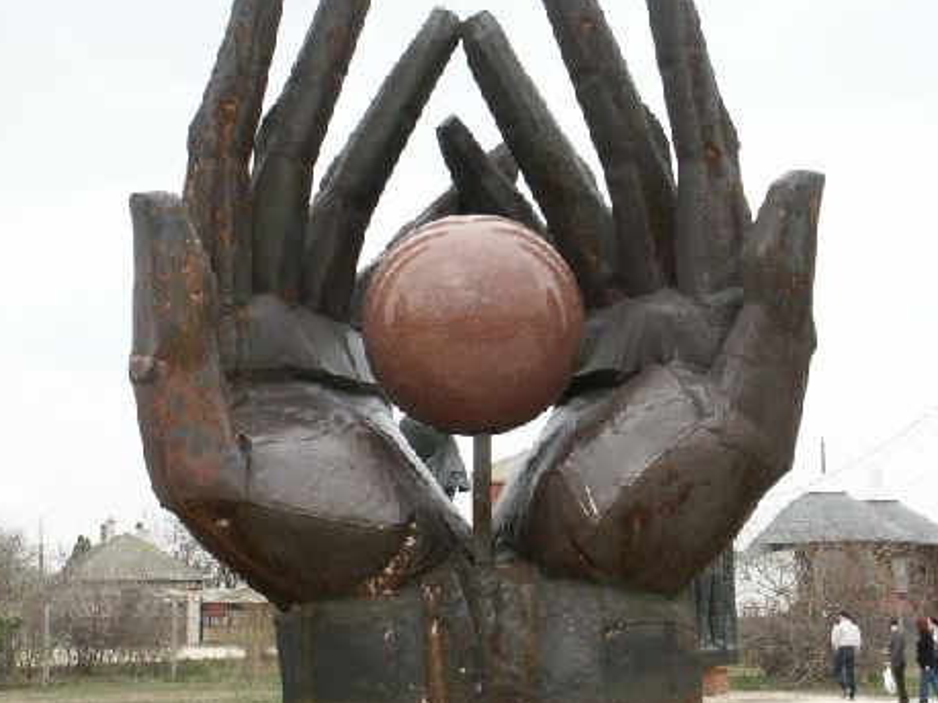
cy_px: 329
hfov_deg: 27.4
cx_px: 502
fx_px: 1923
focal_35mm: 71
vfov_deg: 20.7
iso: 100
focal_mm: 16.21
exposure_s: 1/180
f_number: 5.6
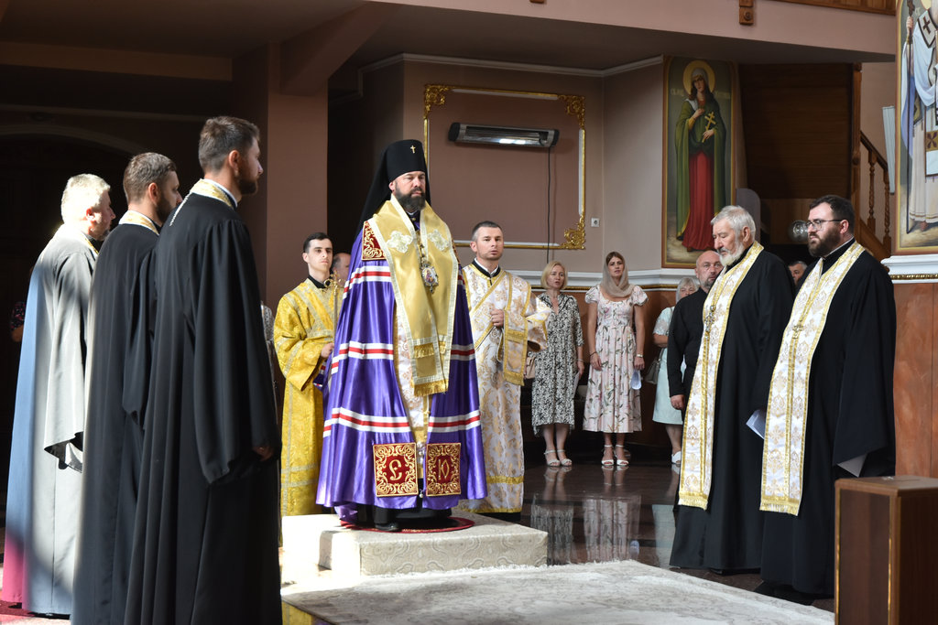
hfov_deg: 33.4
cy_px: 312
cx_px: 469
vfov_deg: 22.6
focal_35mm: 60
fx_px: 1563
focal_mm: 40
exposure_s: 1/60
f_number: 4.2
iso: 500
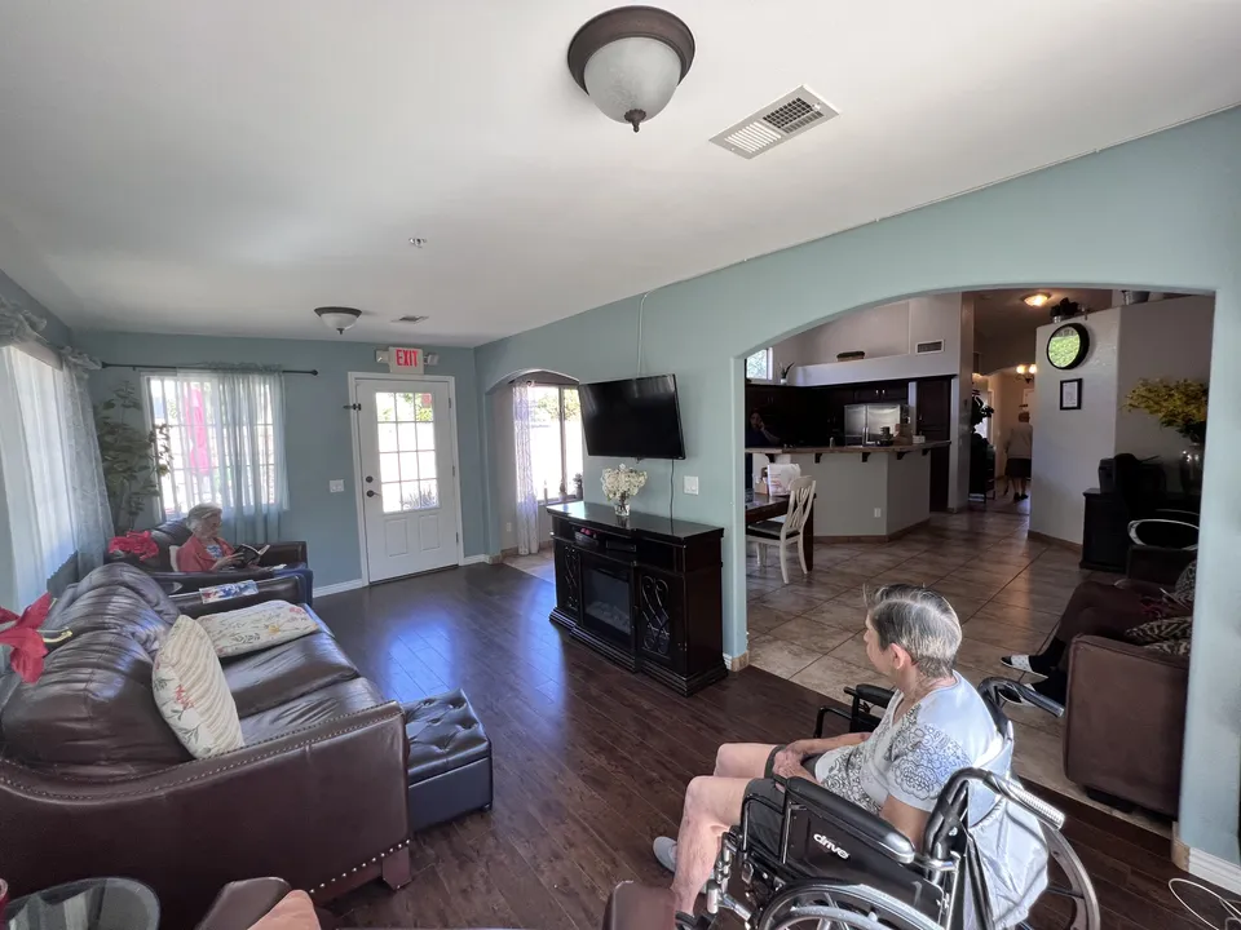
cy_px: 465
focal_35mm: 13
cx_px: 620
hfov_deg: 106.2
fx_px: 466
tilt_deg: -5.6
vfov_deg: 89.9
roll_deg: +0.3
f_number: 1.8
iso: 100
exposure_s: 1/99
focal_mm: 1.6
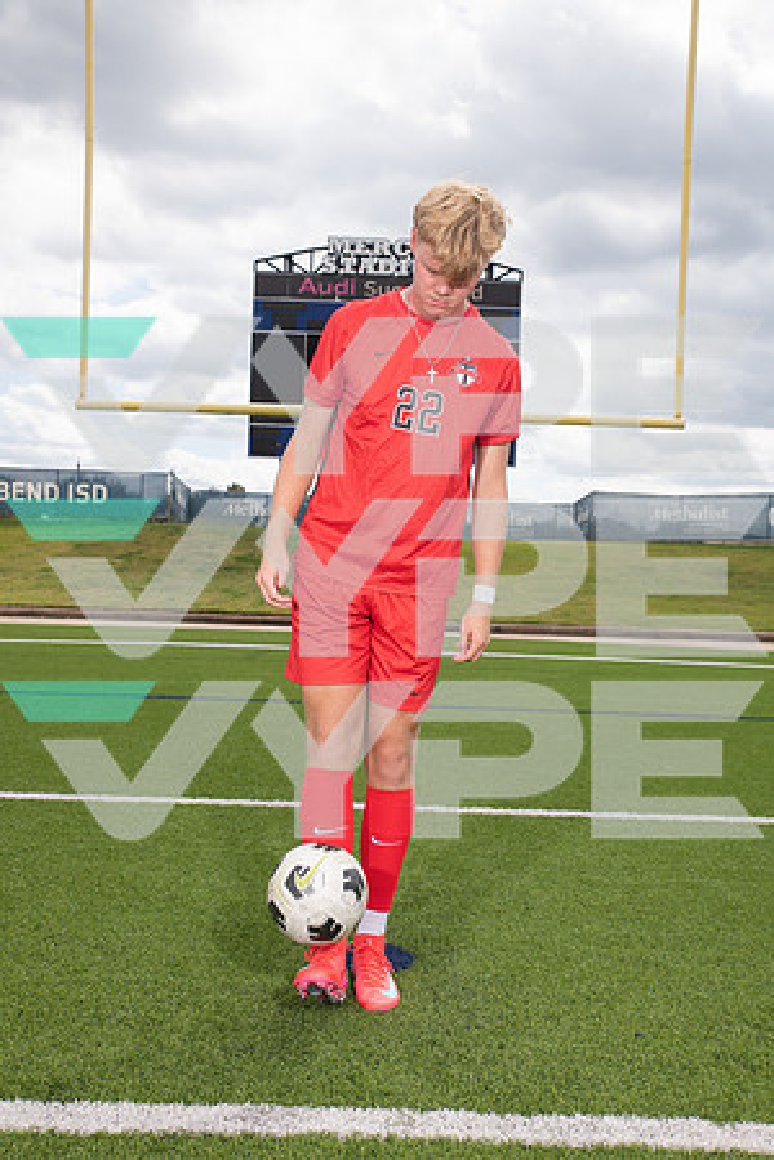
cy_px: 580
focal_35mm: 36
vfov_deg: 53.1
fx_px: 1161
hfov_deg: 36.9
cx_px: 387
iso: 125
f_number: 7.1
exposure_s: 1/400
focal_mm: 36
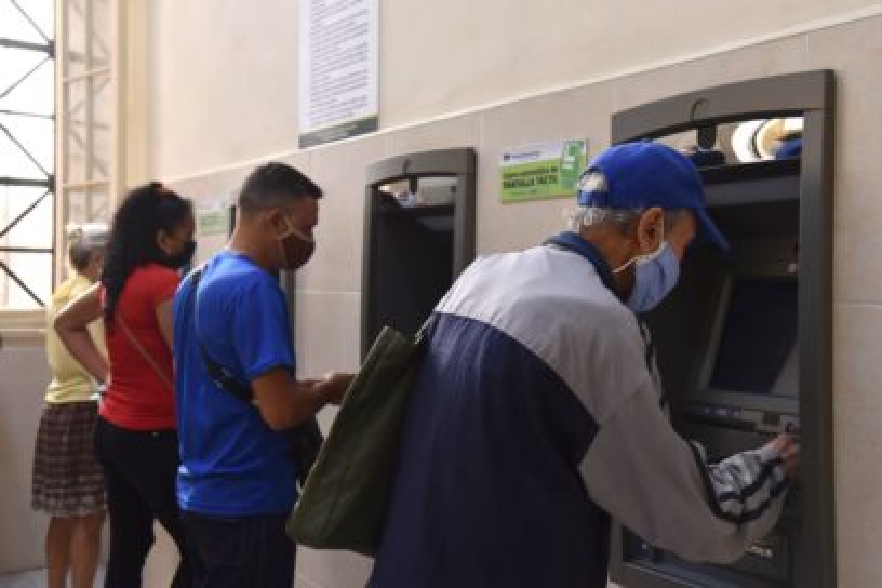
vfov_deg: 35.1
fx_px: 931
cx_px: 441
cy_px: 294
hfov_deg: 50.7
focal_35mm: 38
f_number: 4
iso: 1600
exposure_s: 1/200
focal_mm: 38
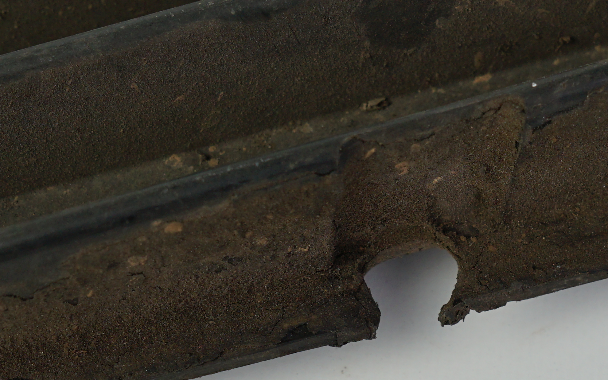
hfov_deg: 19.7
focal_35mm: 105
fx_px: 1740
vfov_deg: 12.4
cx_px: 427
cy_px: 277
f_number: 8
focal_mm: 34
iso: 200
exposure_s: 1/160
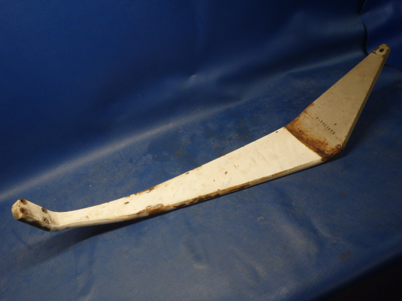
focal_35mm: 28
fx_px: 325
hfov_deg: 63.4
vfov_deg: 49.7
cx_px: 201
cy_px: 150
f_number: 3.9
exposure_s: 1/60
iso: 200
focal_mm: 5
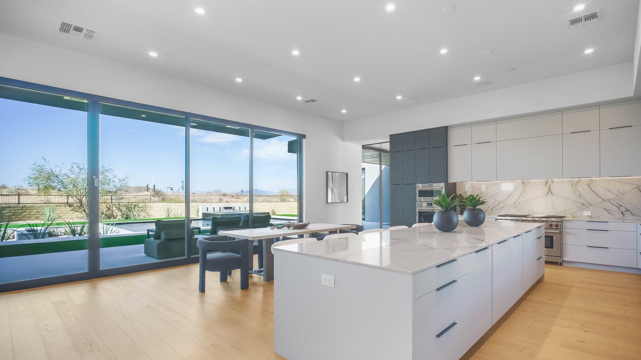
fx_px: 289
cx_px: 345
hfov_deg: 95.7
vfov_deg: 63.9
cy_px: 188
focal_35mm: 17
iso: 400
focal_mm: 10
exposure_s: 1/2.5
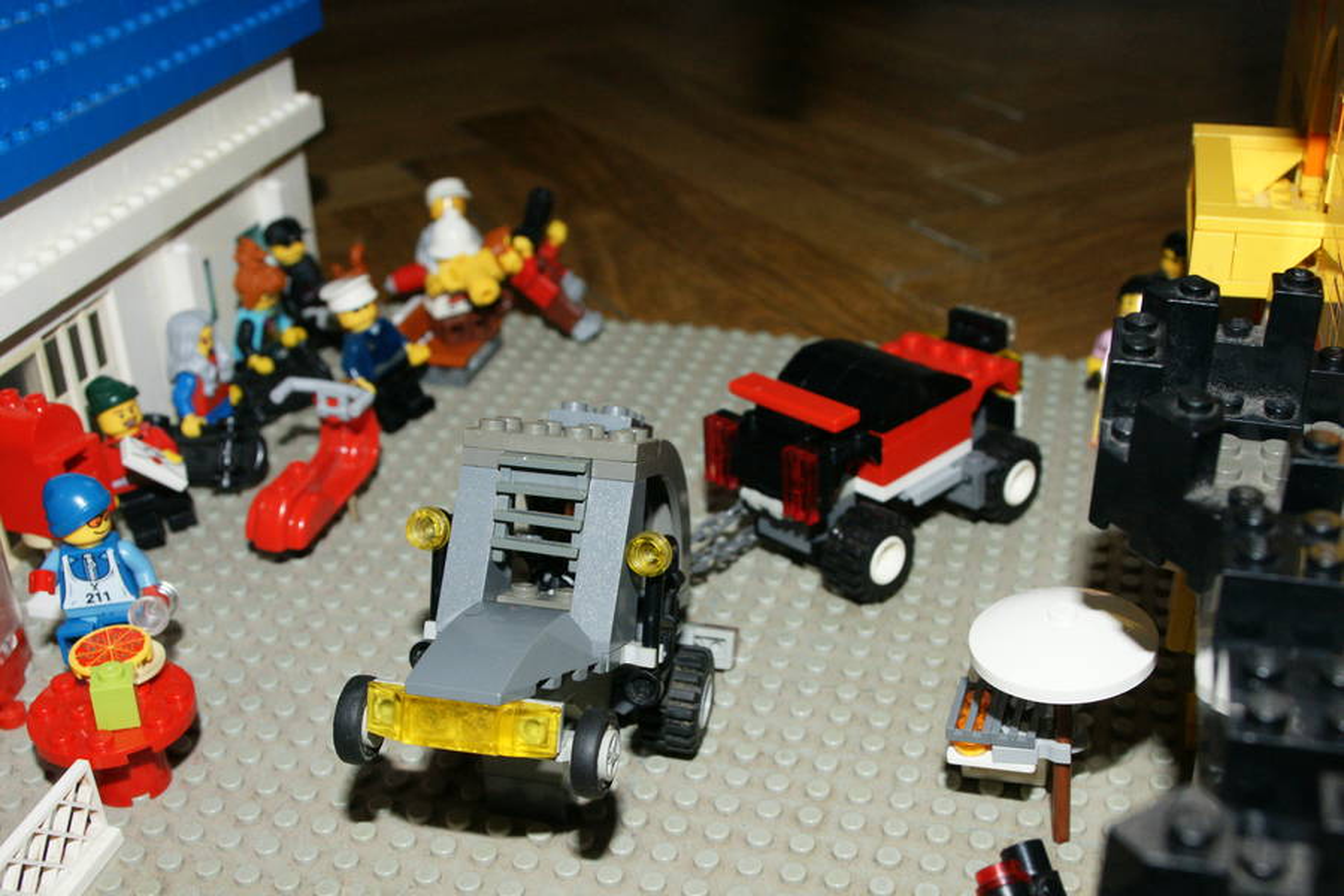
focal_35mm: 45
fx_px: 1680
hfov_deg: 43.6
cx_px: 672
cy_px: 448
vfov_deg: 29.9
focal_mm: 30
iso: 800
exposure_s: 1/60
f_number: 10
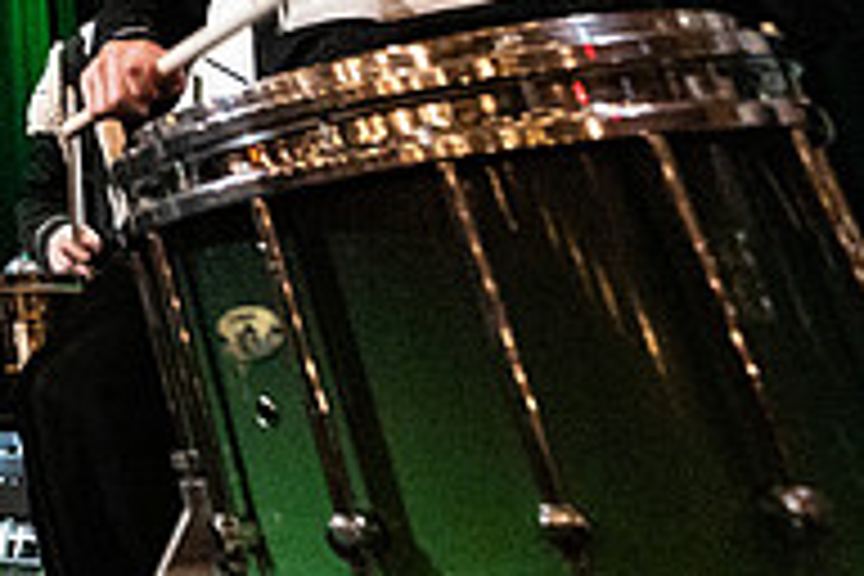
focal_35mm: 56
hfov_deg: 26.1
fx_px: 1344
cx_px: -436
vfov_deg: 22.9
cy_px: -45
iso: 32000
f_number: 4
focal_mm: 18.5
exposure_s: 1/400
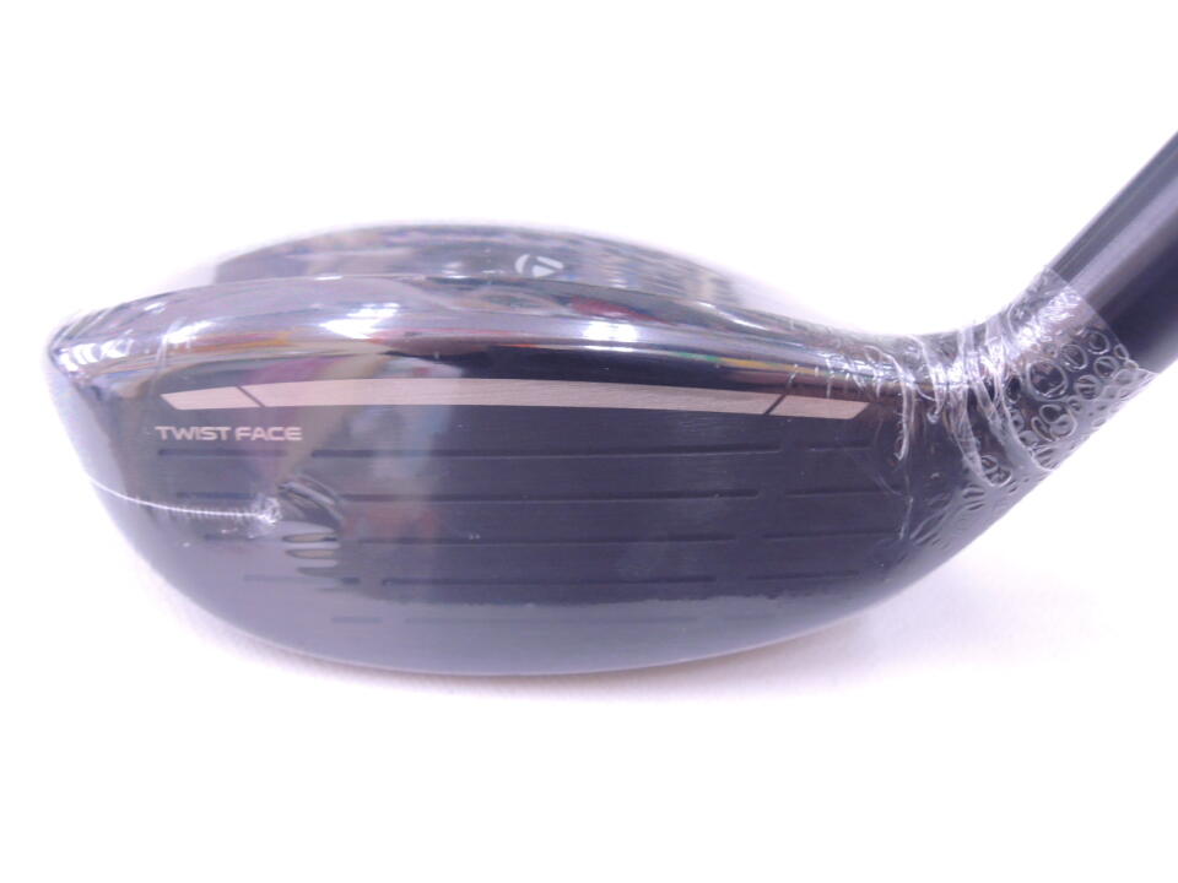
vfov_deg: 56.8
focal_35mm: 24
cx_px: 589
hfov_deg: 71.6
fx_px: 817
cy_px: 442
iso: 280
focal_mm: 4.3
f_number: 2.8
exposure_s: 1/30
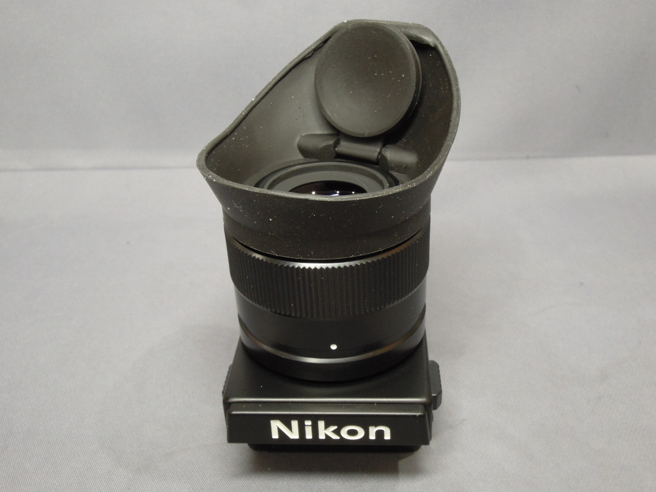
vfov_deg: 36.0
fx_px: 758
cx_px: 328
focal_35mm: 40
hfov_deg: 46.8
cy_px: 246
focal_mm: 7.2
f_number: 5.8
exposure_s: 1/13
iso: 400
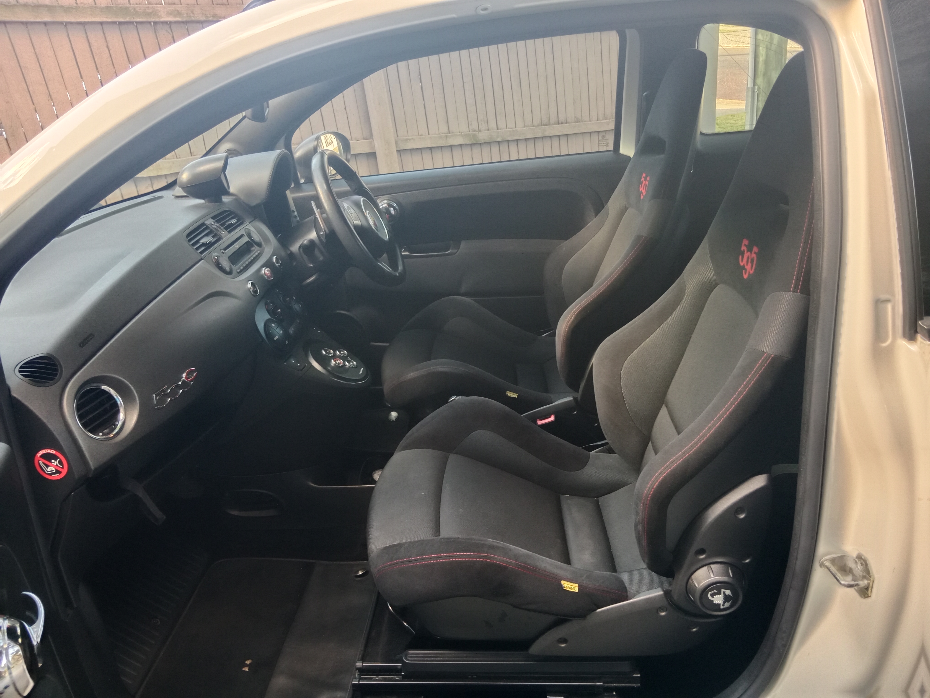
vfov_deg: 53.1
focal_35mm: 26
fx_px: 699
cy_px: 349
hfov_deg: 67.3
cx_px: 465
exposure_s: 1/33.3
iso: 710
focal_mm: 3.96
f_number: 1.8
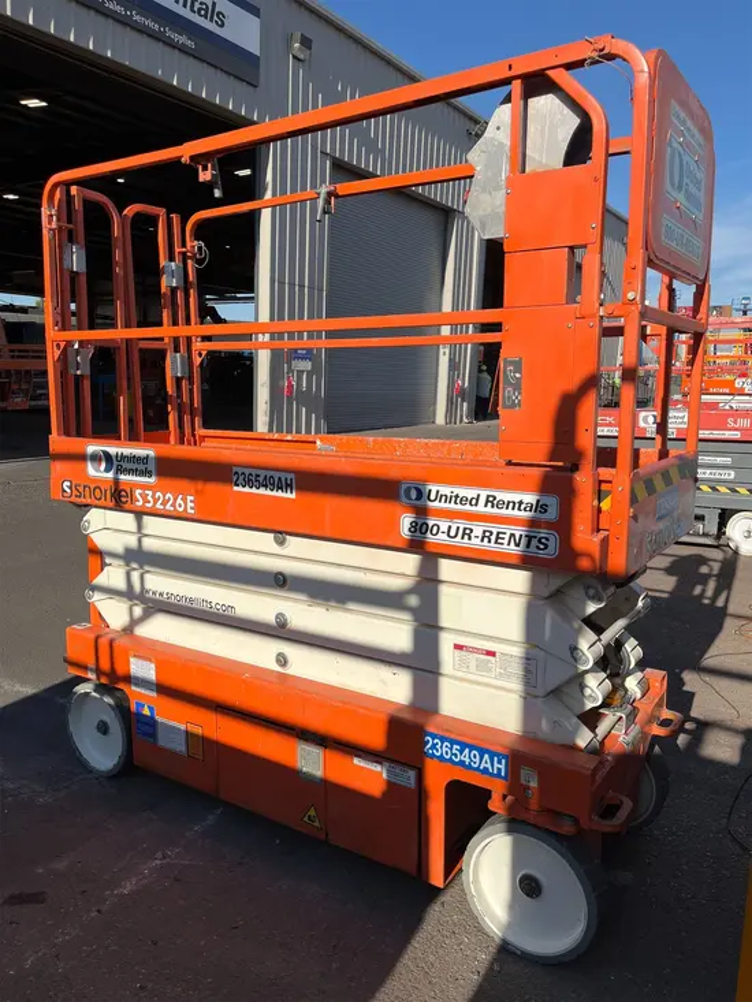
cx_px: 376
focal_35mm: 26
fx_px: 753
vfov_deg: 67.3
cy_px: 501
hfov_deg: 53.1
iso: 50
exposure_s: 1/4149
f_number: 1.6
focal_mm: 5.1
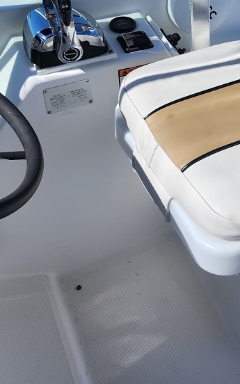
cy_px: 91
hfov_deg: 22.9
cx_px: 267
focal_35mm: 53
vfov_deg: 37.2
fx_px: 555
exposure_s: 1/2497
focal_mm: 5.54
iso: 25
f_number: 1.8
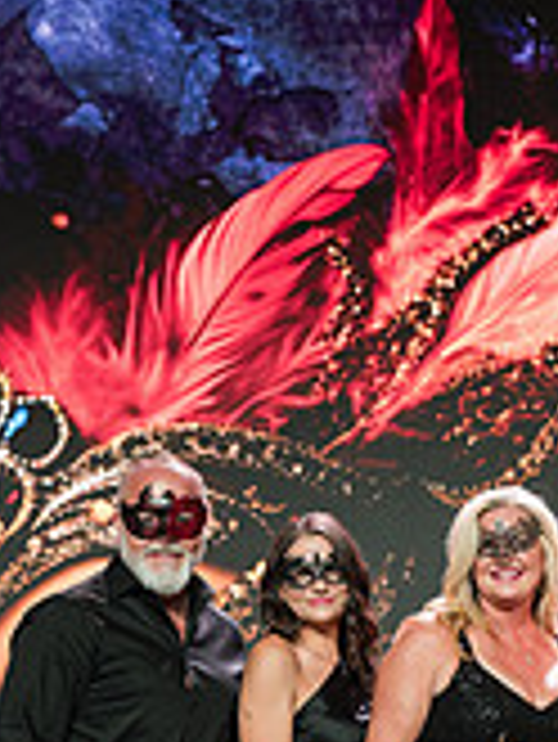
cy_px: 706
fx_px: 2812
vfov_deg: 14.8
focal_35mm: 131
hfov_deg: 11.2
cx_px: 531
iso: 800
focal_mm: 50
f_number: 2.8
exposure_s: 1/160
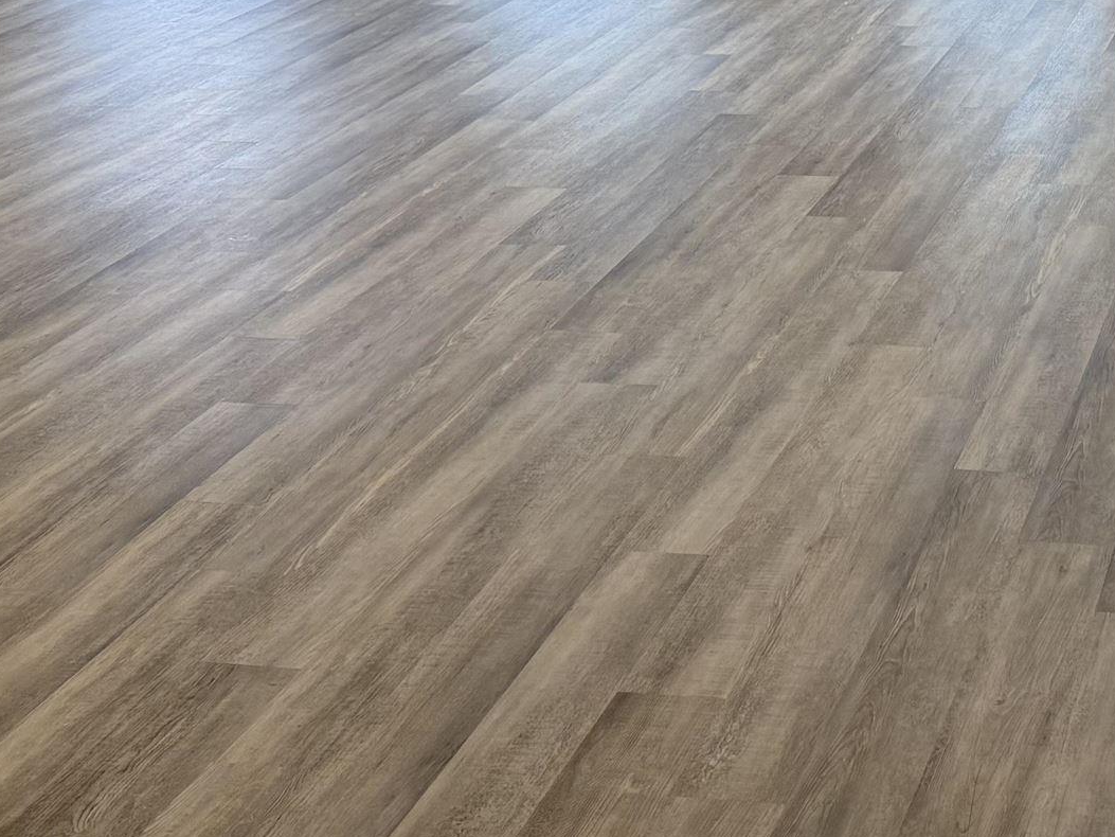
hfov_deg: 26.4
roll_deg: -0.2
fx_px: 2255
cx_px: 1096
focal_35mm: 70
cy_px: -73
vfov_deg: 20.1
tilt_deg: -11.4
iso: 100
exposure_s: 1/120
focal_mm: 6.76
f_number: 1.78
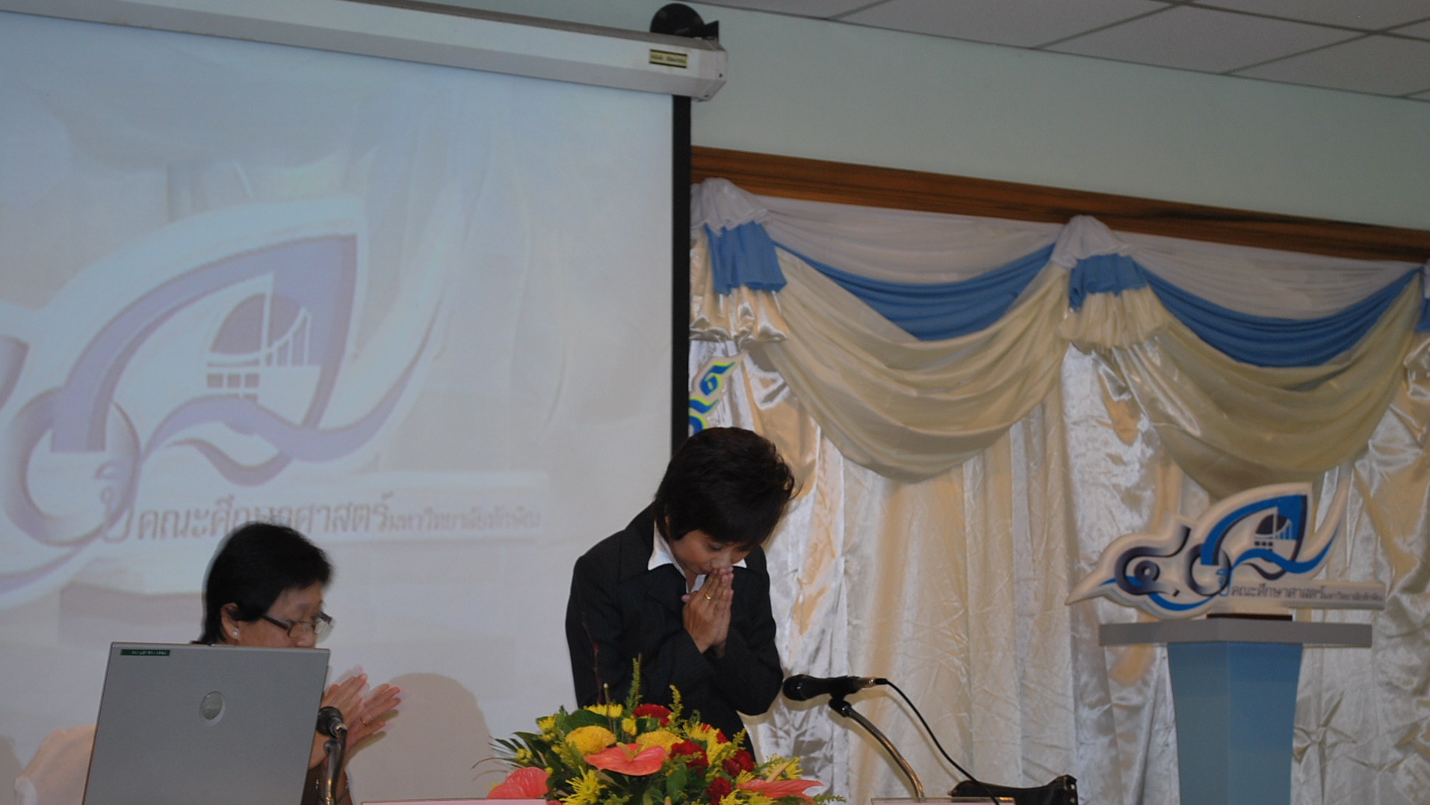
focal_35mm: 88
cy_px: 457
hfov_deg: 24.3
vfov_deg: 13.8
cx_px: 720
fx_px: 3319
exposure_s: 1/13
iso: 200
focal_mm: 55
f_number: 5.6
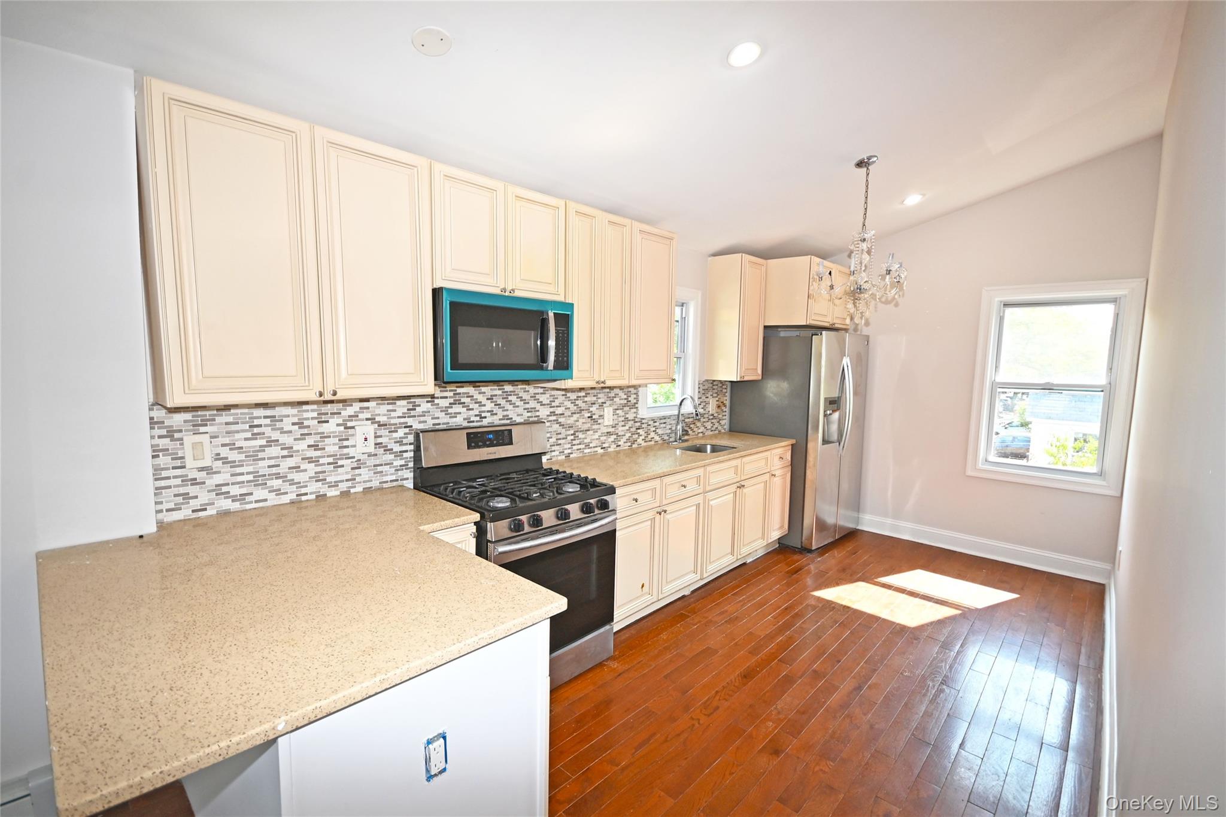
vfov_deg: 77.3
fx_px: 511
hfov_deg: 100.4
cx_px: 613
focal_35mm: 15
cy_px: 408
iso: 200
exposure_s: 1/60
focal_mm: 10
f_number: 4.5
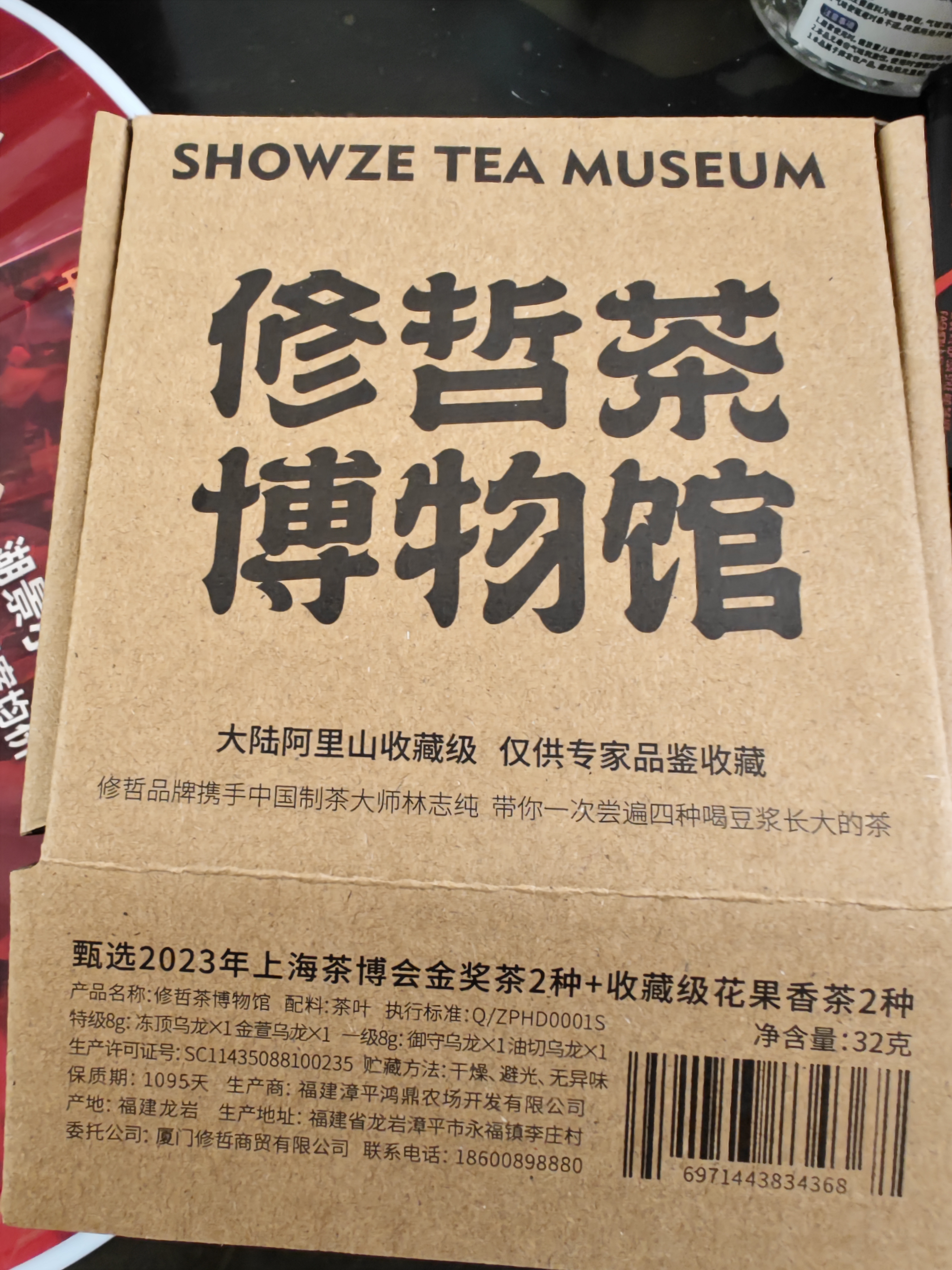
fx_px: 843
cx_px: 476
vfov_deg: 73.9
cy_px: 635
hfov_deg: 58.9
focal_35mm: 23
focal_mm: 2.59
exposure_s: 1/20
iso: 1585
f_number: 2.2
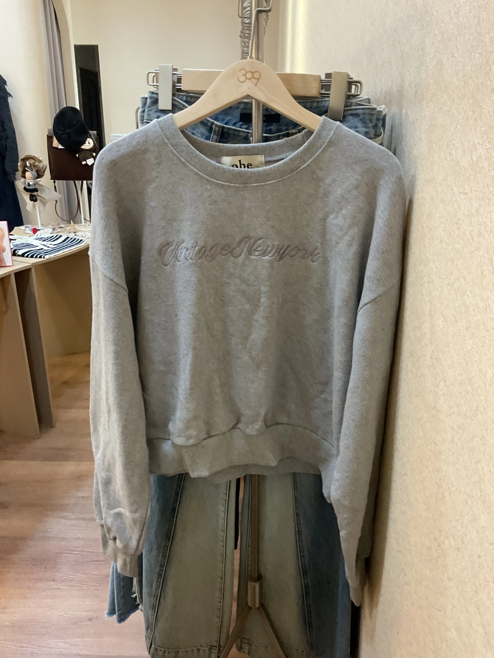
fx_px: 552
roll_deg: -0.3
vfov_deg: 61.7
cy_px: 329
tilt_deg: -21.3
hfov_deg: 48.2
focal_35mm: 29
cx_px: 247
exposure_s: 1/60
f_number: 1.8
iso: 160
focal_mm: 3
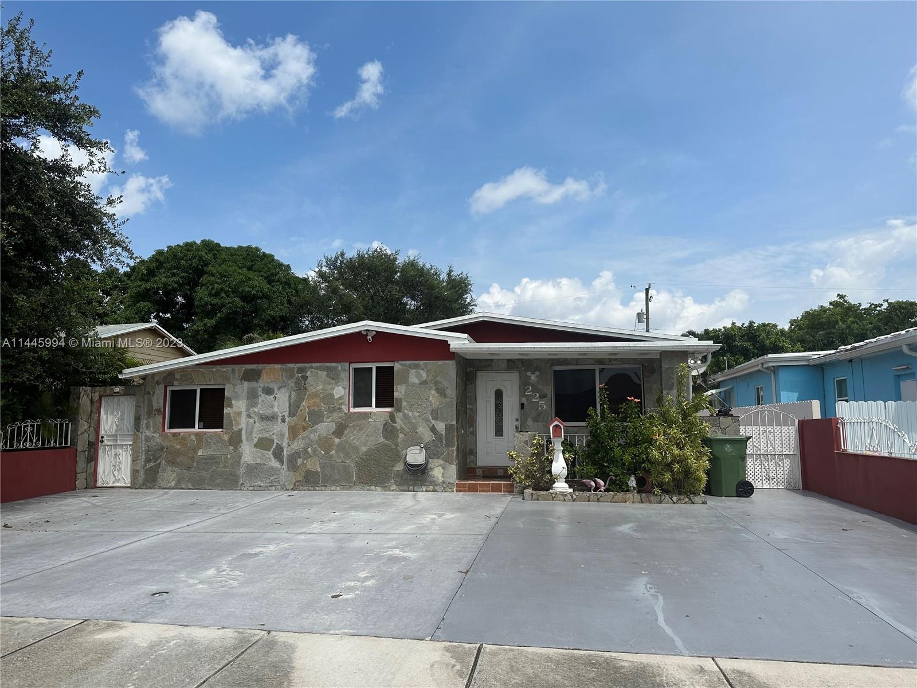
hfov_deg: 71.6
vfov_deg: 56.8
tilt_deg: +6.7
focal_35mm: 24
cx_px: 458
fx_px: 636
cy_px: 344
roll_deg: +0.6
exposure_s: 1/7576
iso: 80
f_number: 1.78
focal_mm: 6.86
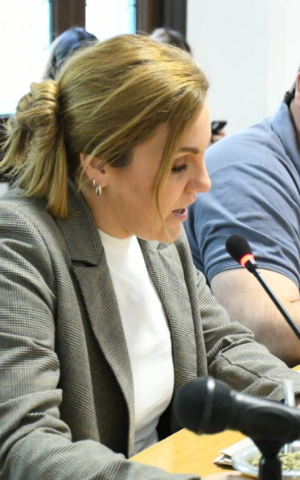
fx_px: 1372
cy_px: 240
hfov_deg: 12.4
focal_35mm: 105
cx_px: 225
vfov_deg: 19.8
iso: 12800
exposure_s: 1/200
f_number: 4.5
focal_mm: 40
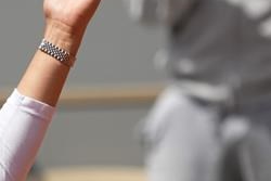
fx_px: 9430
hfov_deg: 1.6
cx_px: -278
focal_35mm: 1252
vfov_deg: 1.1
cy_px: 171
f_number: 5.6
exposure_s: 1/4000
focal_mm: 306
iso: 640
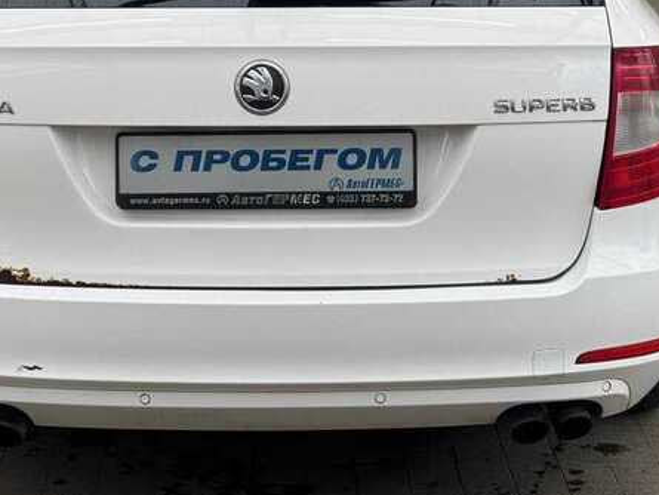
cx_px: 275
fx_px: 1847
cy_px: 69
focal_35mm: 97
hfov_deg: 20.2
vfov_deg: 15.1
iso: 64
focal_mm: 6.76
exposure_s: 1/783
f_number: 1.78
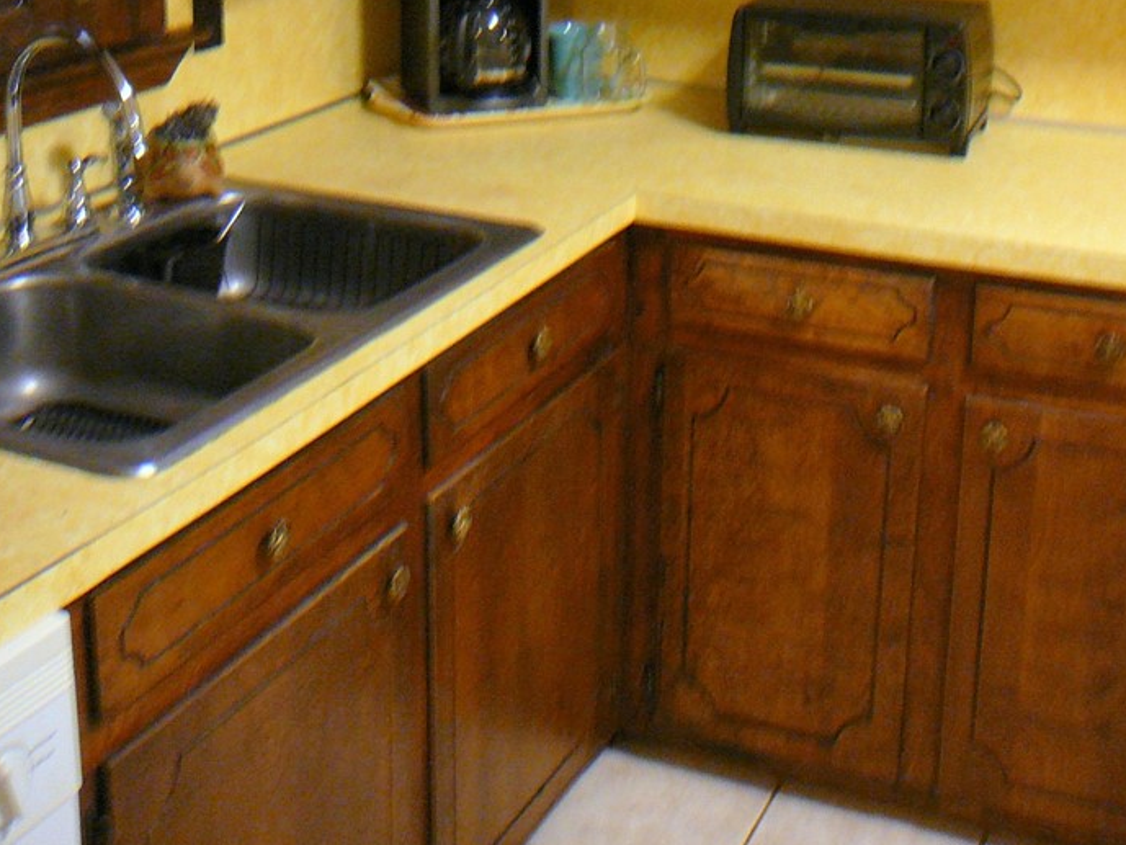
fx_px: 1692
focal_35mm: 52
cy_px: 257
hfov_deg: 36.7
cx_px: 662
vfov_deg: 27.8
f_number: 2.8
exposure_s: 1/8
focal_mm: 5.2
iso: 200
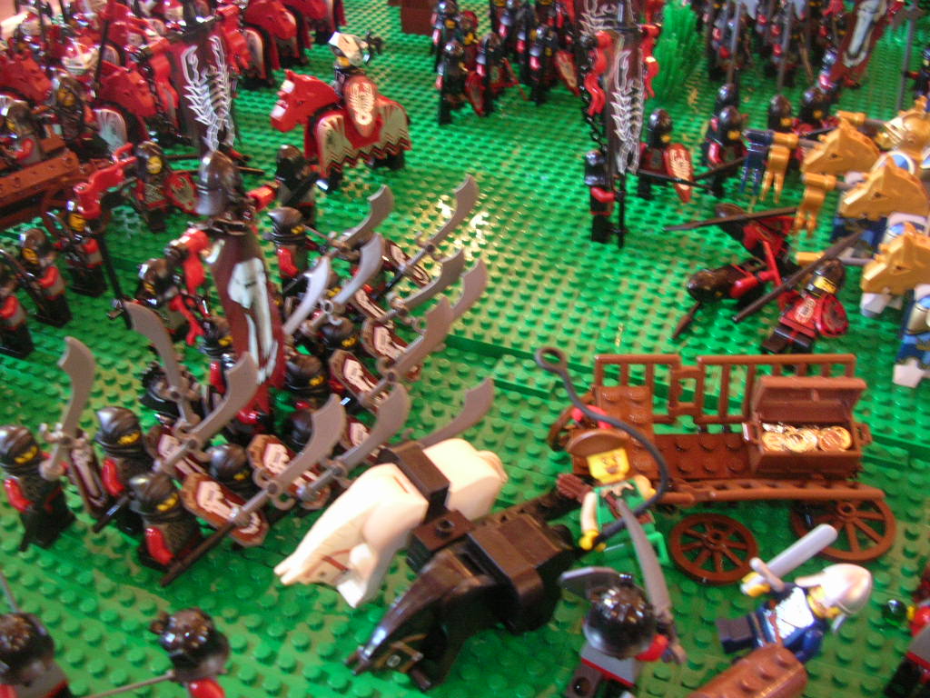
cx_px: 465
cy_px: 349
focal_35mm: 35
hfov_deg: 52.6
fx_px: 940
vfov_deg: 40.7
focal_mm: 5.8
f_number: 2.8
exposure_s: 1/5.8
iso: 157
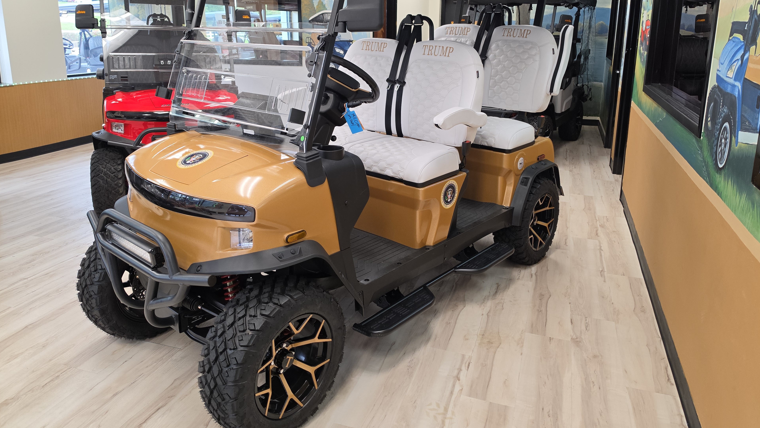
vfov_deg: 44.0
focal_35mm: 26
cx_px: 376
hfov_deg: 71.9
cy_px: 155
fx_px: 524
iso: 125
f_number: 1.4
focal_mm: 6.5
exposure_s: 1/120
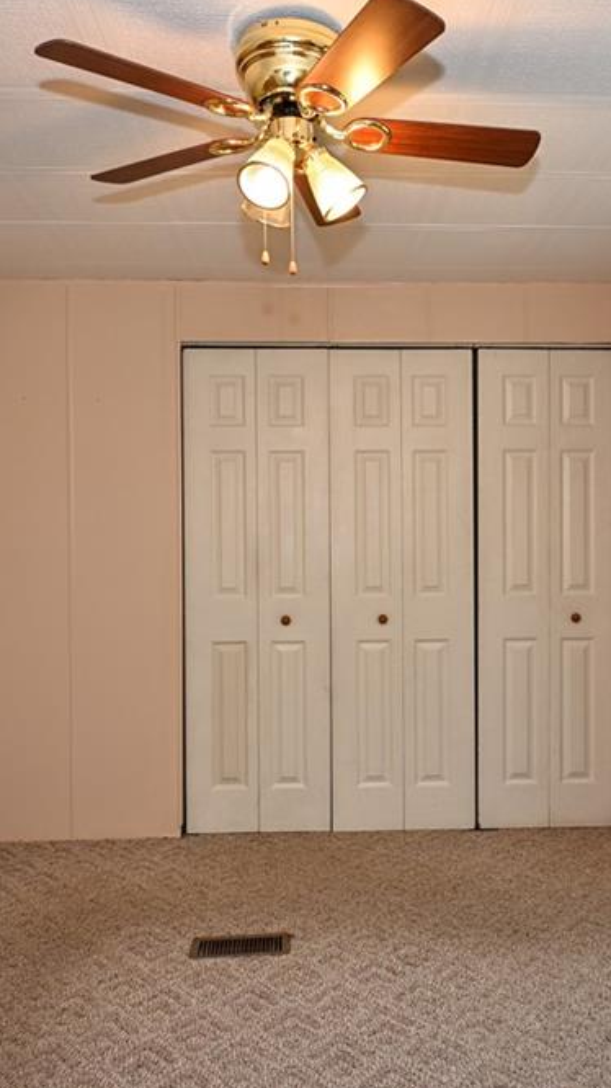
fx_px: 836
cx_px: 353
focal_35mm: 29
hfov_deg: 40.0
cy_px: 544
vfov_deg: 66.1
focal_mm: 12
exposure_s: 1/60
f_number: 4
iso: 360
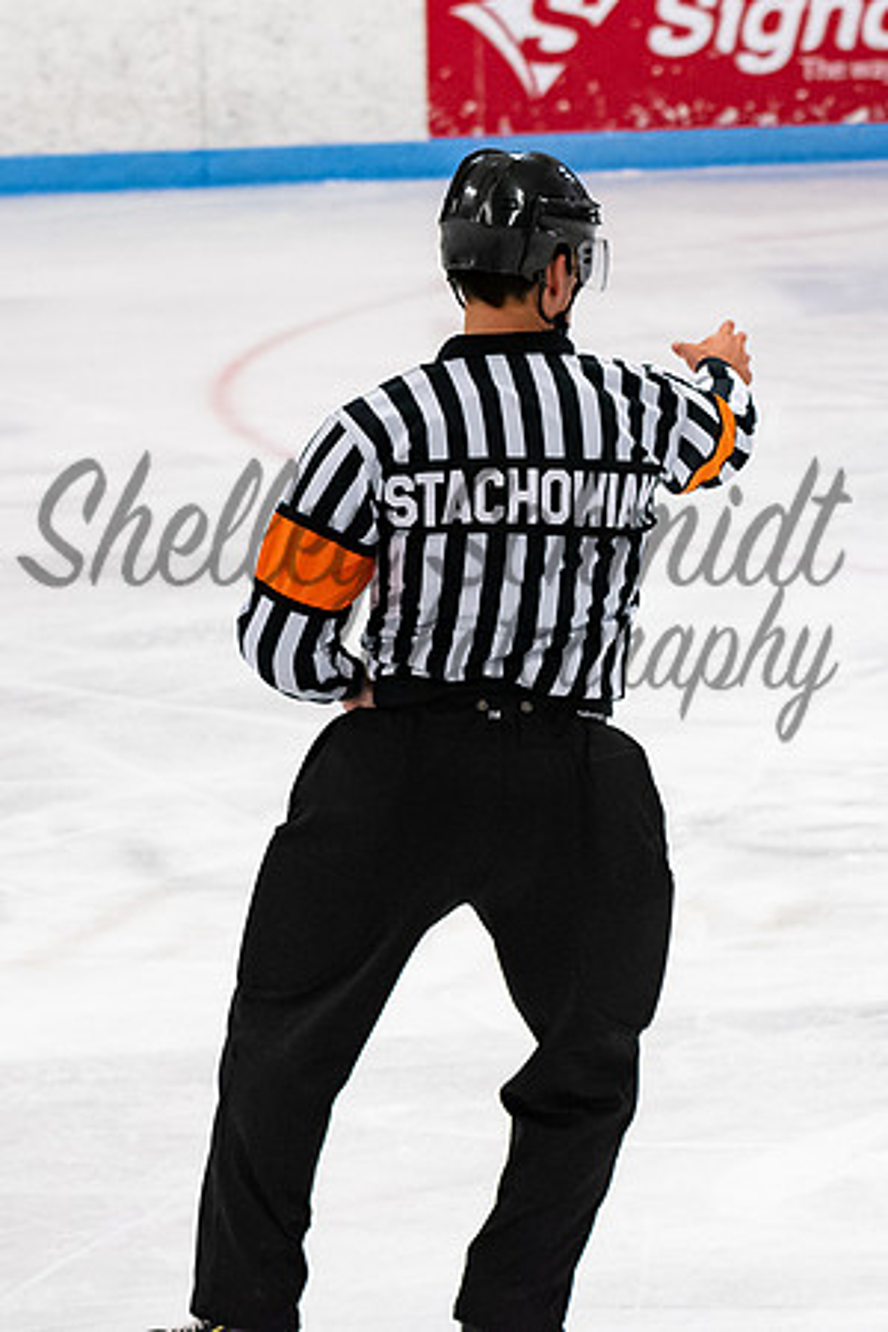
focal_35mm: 181
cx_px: 517
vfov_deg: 11.3
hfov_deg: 7.6
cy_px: 566
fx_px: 6706
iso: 2000
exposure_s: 1/800
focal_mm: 70
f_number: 3.5
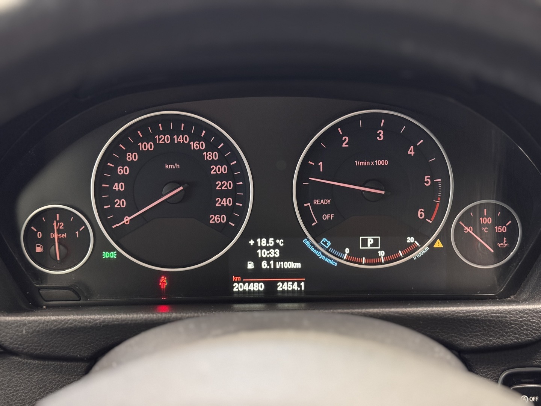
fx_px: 750
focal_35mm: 48
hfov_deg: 39.7
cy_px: 203
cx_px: 270
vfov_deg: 30.3
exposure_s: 1/25
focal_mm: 6.76
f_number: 1.78
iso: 400
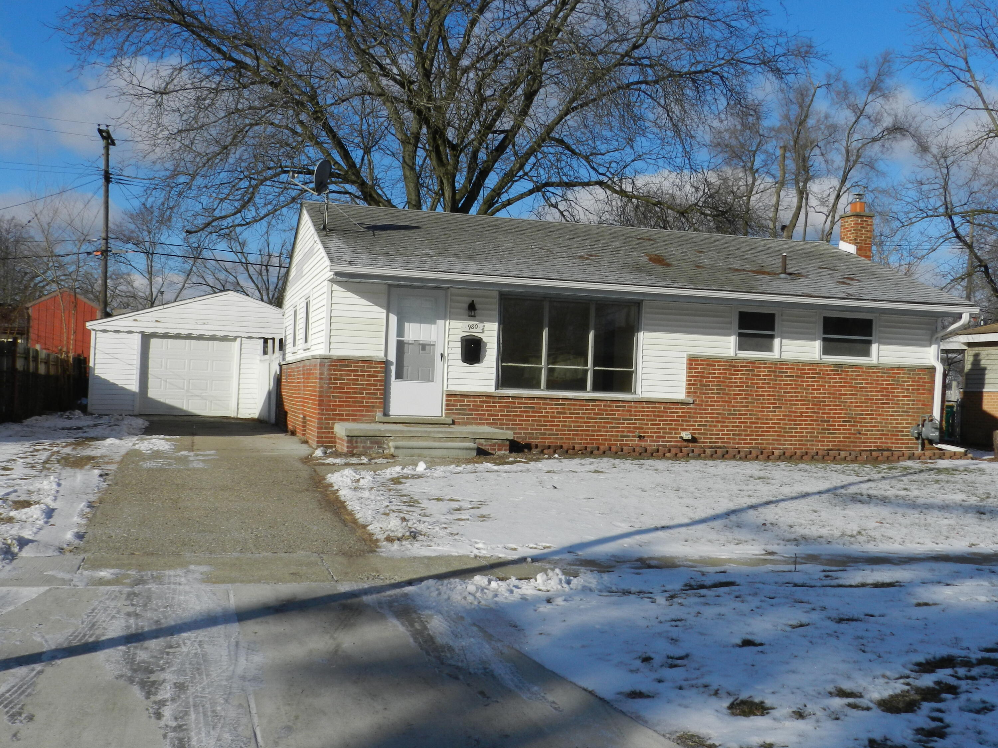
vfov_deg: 37.7
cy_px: 374
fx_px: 1096
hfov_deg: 49.0
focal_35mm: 38
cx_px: 499
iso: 160
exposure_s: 1/1000
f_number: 5.6
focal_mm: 6.7
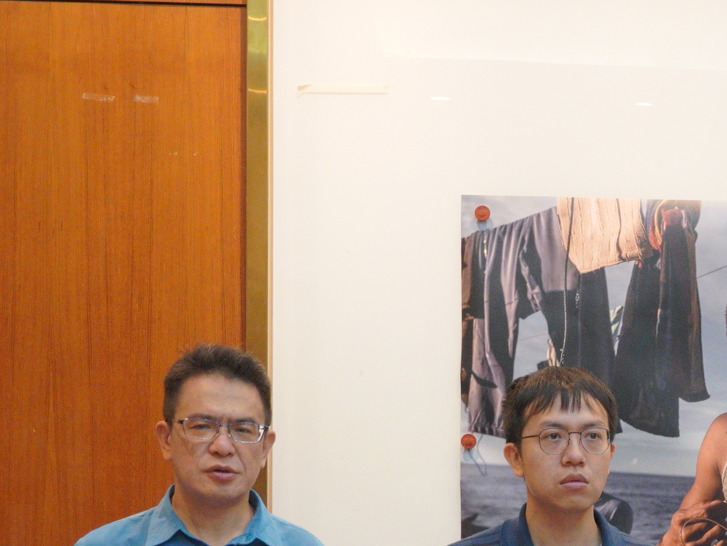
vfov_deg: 9.8
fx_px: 3171
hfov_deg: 12.7
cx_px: 922
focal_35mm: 151
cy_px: 540
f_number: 6.3
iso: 2000
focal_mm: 34
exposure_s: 1/60
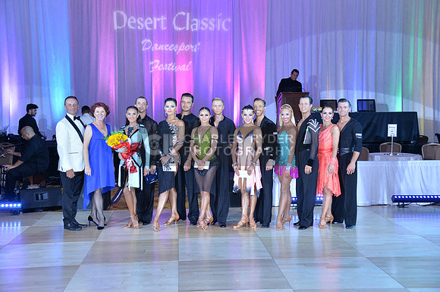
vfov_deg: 29.2
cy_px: 146
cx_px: 220
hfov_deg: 42.8
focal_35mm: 46
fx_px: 561
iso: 2000
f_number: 5
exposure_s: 1/250
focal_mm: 46
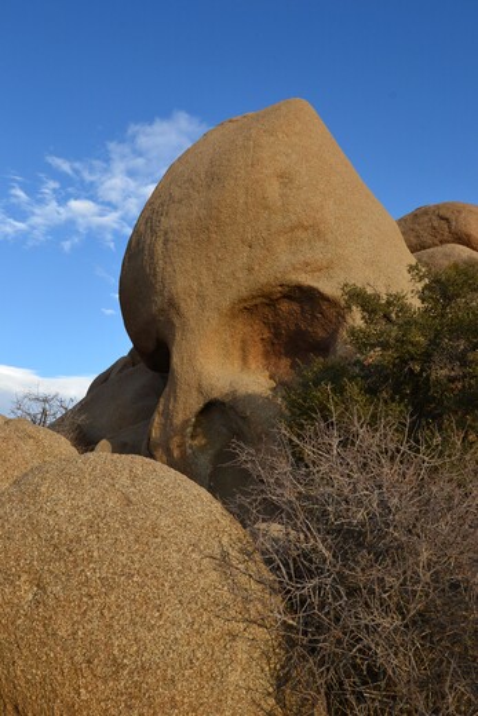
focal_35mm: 30
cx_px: 239
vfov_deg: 61.9
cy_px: 358
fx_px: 597
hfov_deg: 43.6
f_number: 10
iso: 400
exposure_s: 1/250
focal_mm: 20
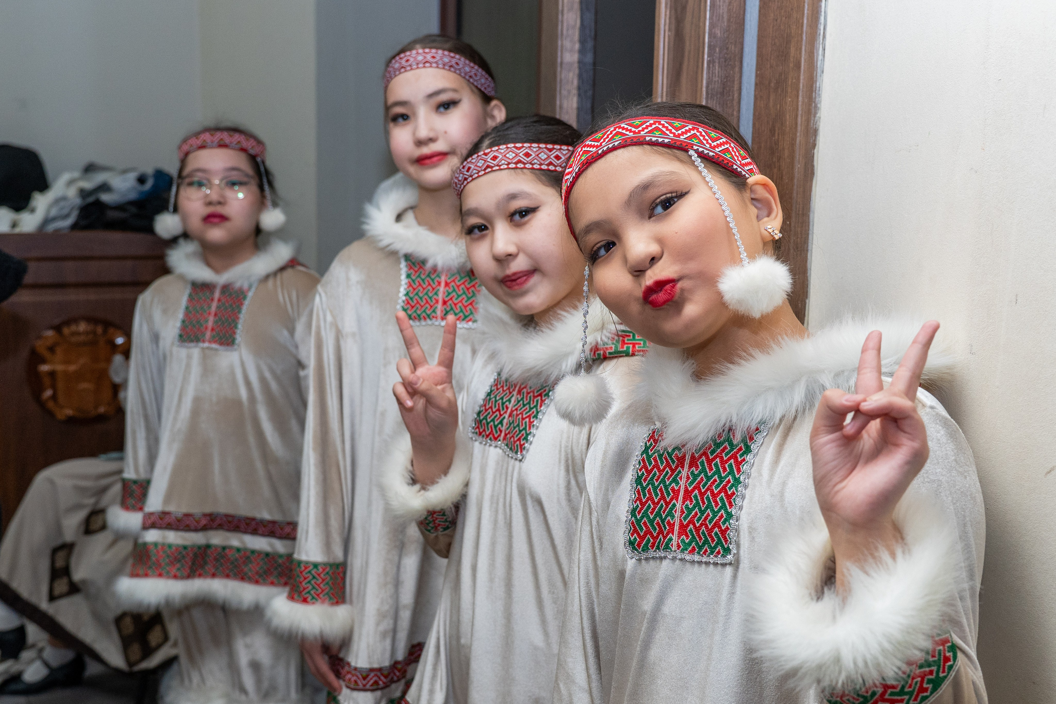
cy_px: 367
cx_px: 408
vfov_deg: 32.7
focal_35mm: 41
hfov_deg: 47.1
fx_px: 1200
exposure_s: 1/160
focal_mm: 28
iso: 1250
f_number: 4
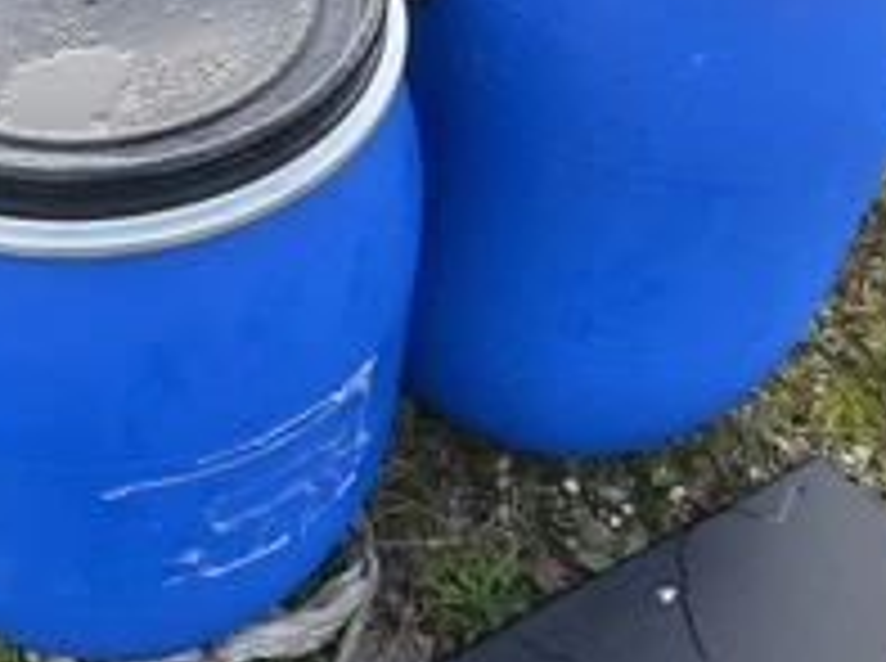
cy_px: 225
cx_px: 270
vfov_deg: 24.6
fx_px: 1507
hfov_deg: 32.4
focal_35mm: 59
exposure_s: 1/122
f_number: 1.8
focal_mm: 3
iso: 64
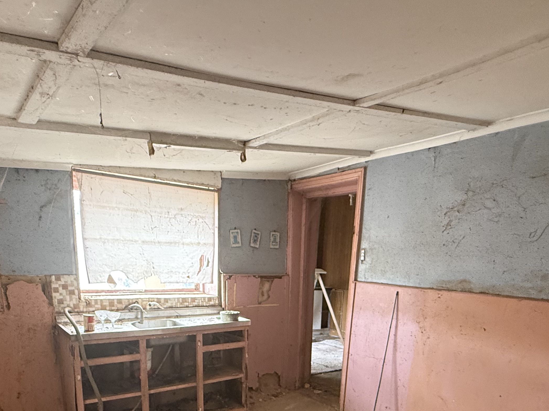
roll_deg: -1.7
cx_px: 281
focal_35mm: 27
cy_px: 359
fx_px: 428
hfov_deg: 65.3
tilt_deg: -12.2
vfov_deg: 47.0
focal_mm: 2.22
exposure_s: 1/60
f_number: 2.2
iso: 400
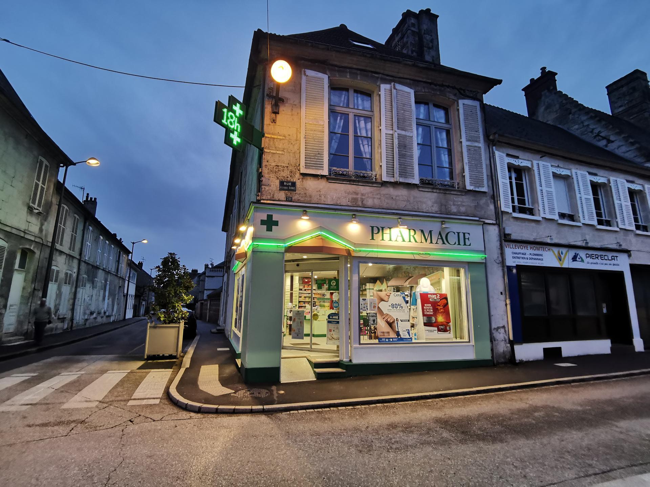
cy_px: 244
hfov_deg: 91.0
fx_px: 319
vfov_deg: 74.7
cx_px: 325
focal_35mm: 17
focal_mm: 2.26
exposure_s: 1/50
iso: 160
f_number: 2.2
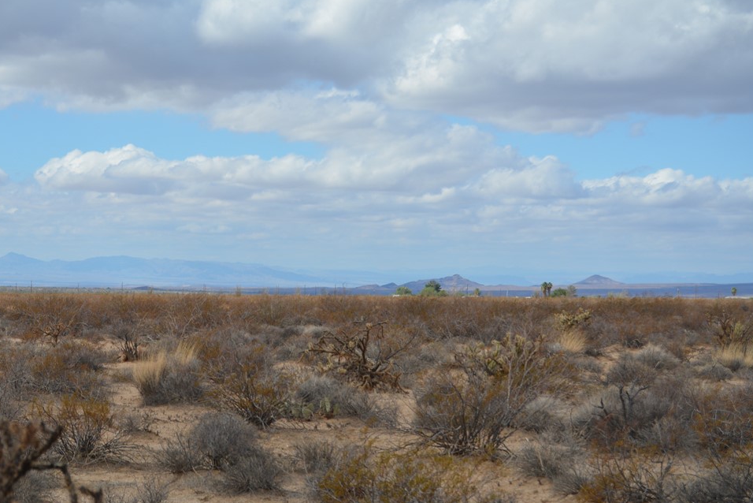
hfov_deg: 21.8
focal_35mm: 94
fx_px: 1958
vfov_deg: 14.6
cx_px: 332
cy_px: 270
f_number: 7.1
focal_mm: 55
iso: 400
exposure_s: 1/2000
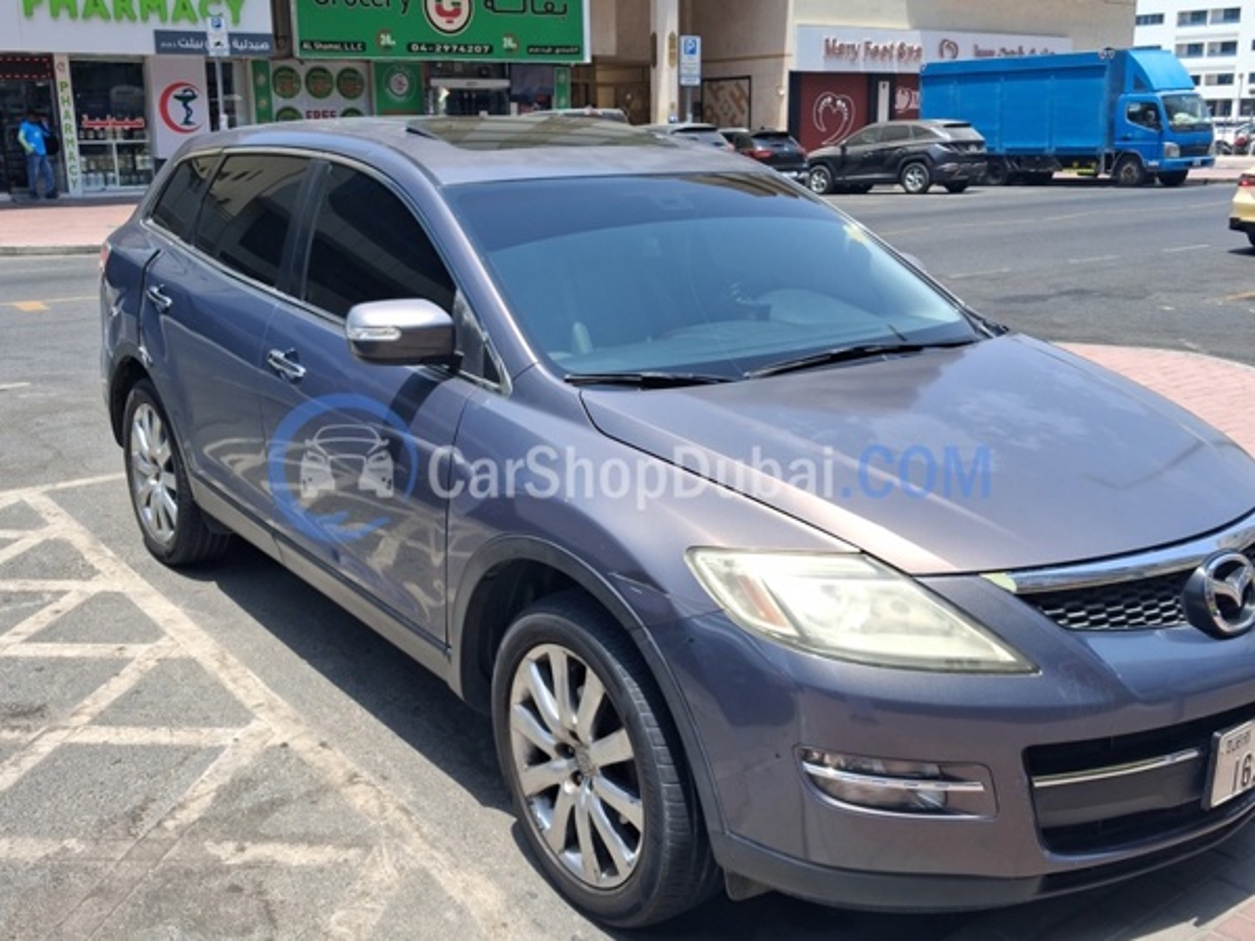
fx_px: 979
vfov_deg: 51.4
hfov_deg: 65.3
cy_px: 470
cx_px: 628
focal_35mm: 27
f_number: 1.8
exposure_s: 1/411
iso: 25
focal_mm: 4
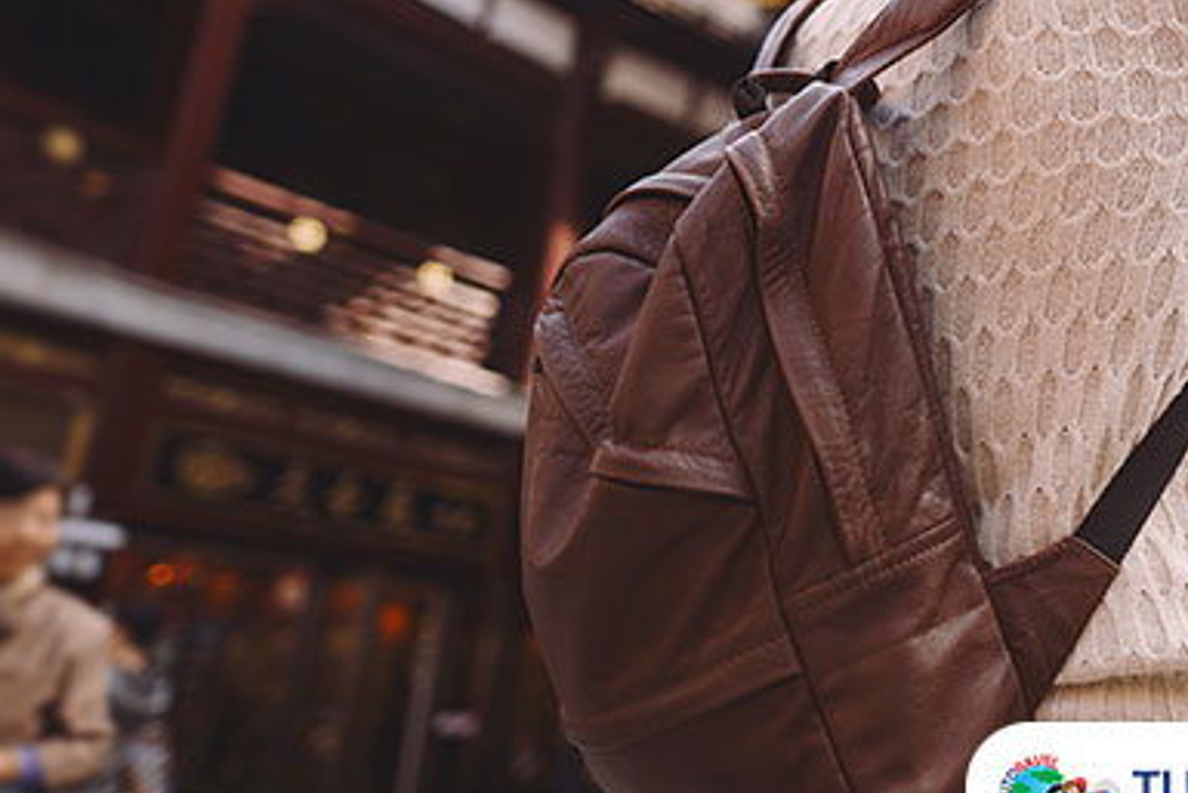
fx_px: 1618
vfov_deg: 26.8
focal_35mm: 49
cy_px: 116
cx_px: 1211
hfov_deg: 36.0
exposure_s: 1/1000
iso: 100
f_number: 1.4
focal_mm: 24
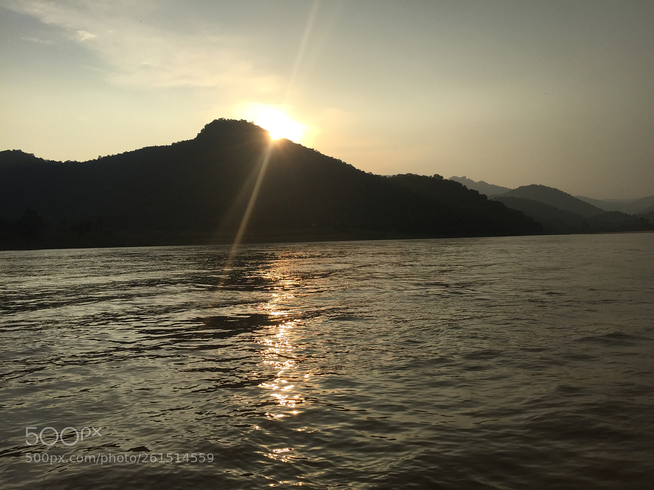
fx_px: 548
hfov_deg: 61.7
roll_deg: +0.4
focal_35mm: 29
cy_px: 245
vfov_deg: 48.2
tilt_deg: -2.3
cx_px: 327
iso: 32
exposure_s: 1/4405
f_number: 2.2
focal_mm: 4.15
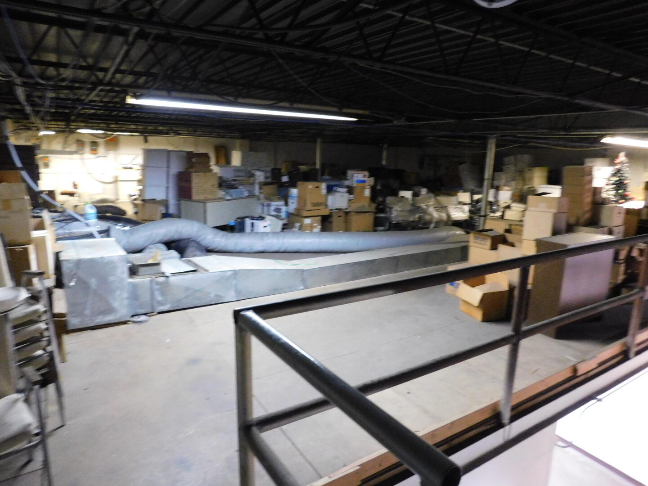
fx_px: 431
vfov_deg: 58.9
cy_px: 243
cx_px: 324
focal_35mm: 23
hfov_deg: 73.9
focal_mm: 4
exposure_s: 1/6
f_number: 3
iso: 800
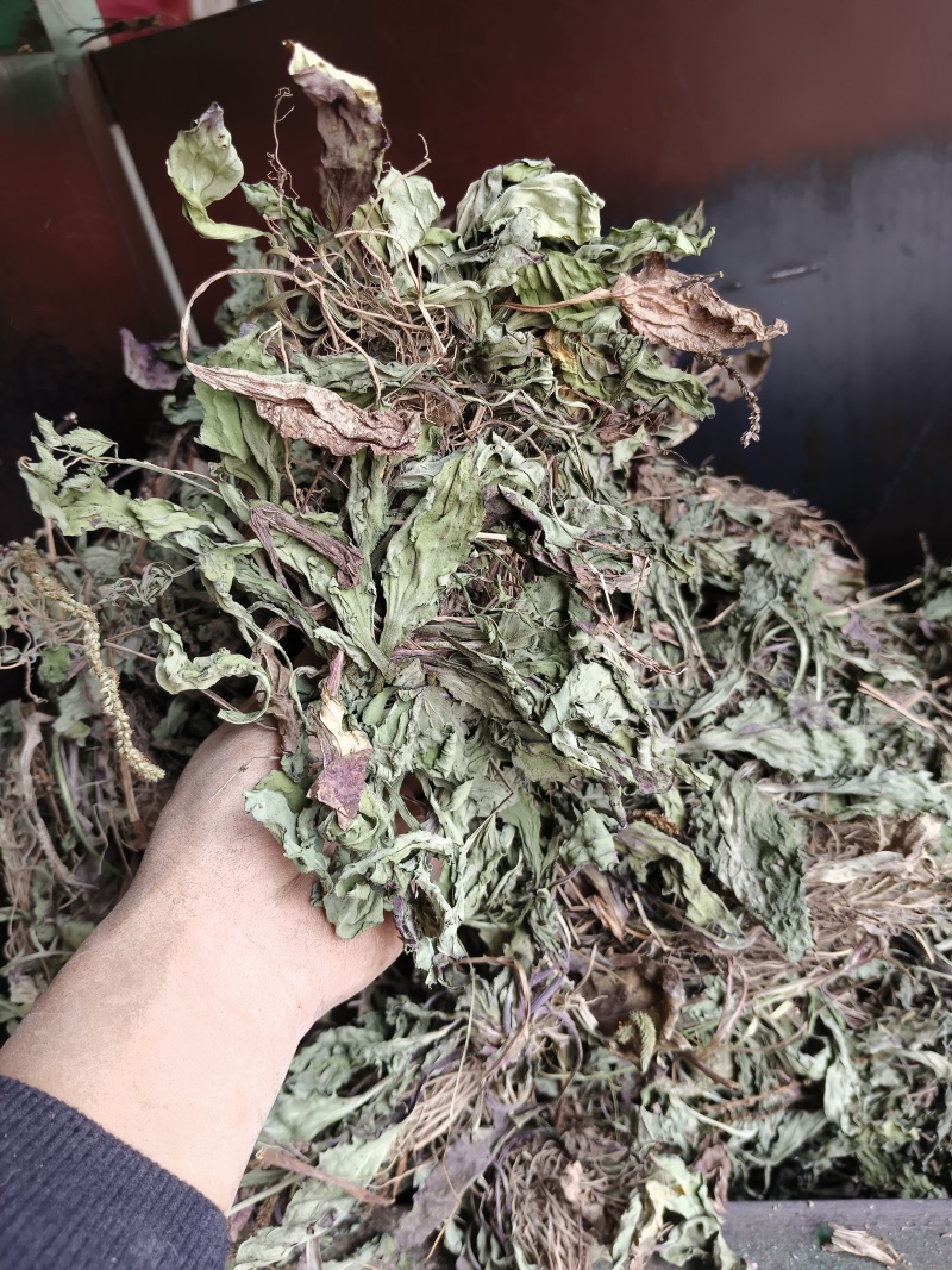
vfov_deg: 69.4
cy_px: 635
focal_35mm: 25
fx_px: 917
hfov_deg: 54.9
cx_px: 476
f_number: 1.79
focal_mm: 4.84
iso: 476
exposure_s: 1/100
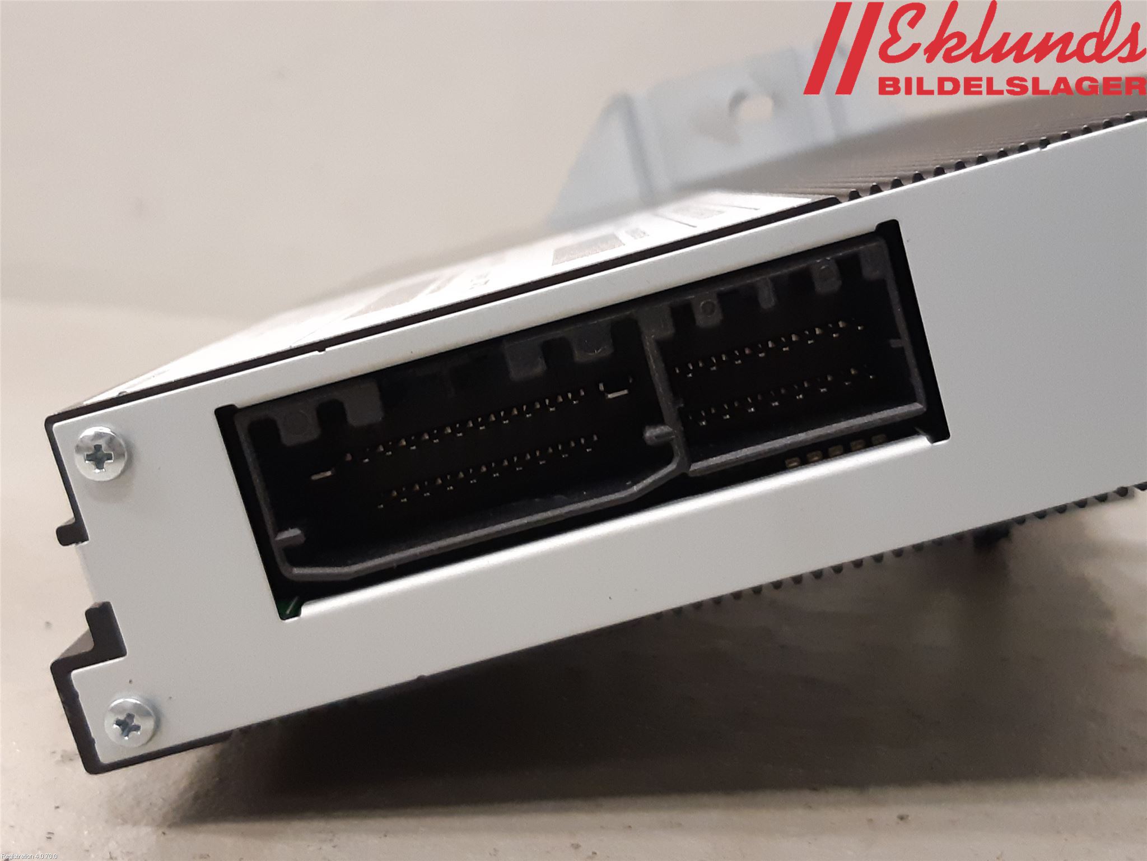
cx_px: 574
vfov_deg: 53.1
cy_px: 430
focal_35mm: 26
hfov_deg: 67.3
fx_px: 862
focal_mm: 3.93
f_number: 1.7
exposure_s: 1/60
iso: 320
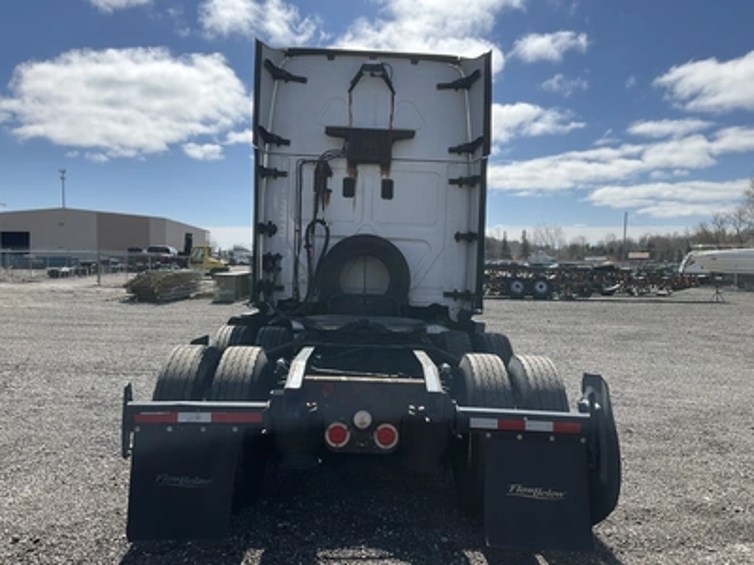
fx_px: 632
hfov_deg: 61.7
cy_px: 282
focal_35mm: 29
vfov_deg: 48.2
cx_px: 377
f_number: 1.8
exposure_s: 1/2667
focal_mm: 3
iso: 25
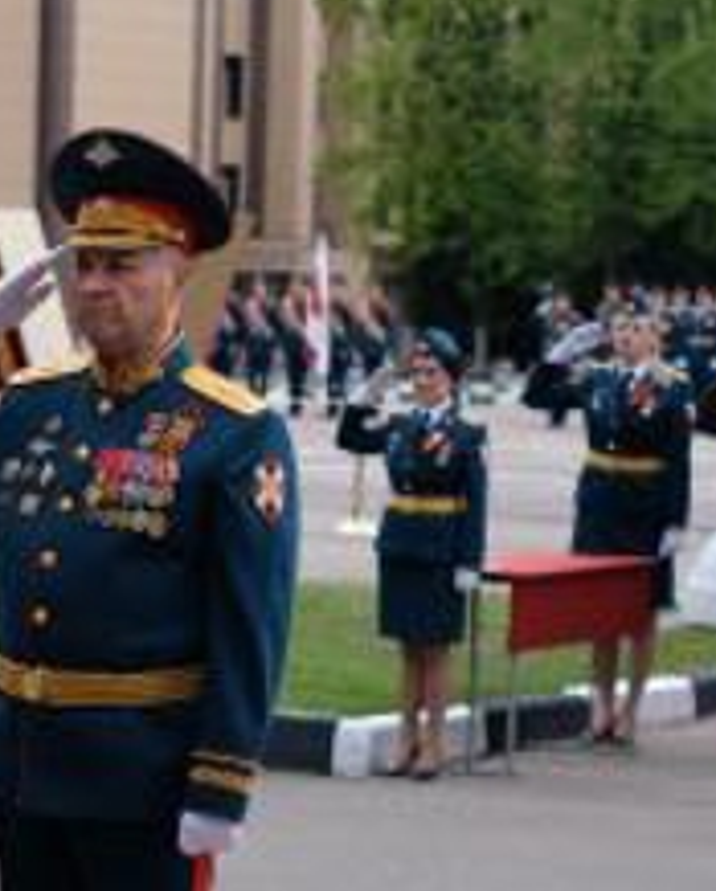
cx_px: -450
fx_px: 4520
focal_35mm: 171
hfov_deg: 8.8
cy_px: 899
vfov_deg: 11.2
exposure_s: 1/2000
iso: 320
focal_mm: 35
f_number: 2.2
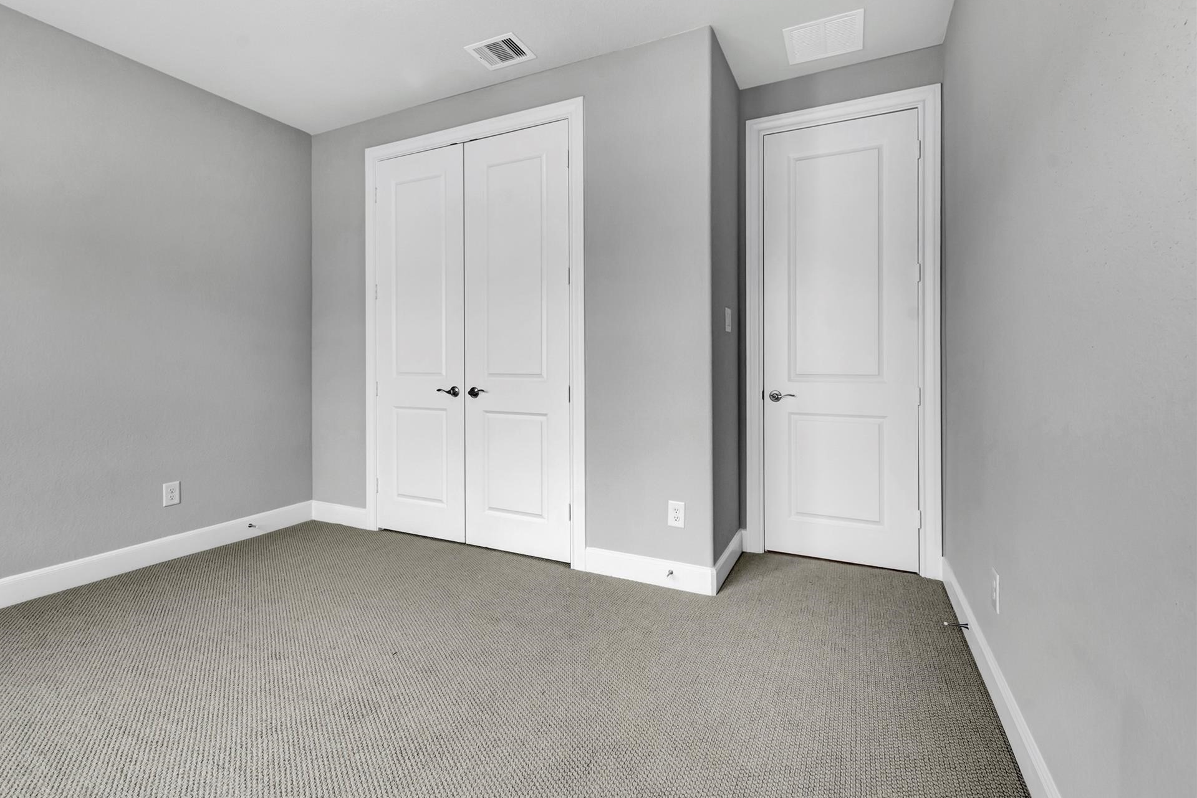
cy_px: 377
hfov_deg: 96.6
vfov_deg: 73.7
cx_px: 559
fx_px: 532
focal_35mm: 16
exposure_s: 1/25
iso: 200
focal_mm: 10
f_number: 8
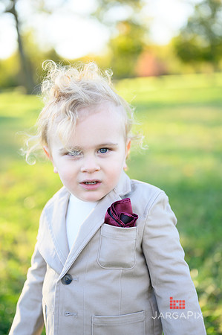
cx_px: 111
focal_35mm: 50
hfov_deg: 26.9
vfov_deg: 39.6
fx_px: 464
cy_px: 168
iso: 320
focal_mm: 50
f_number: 2
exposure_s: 1/800
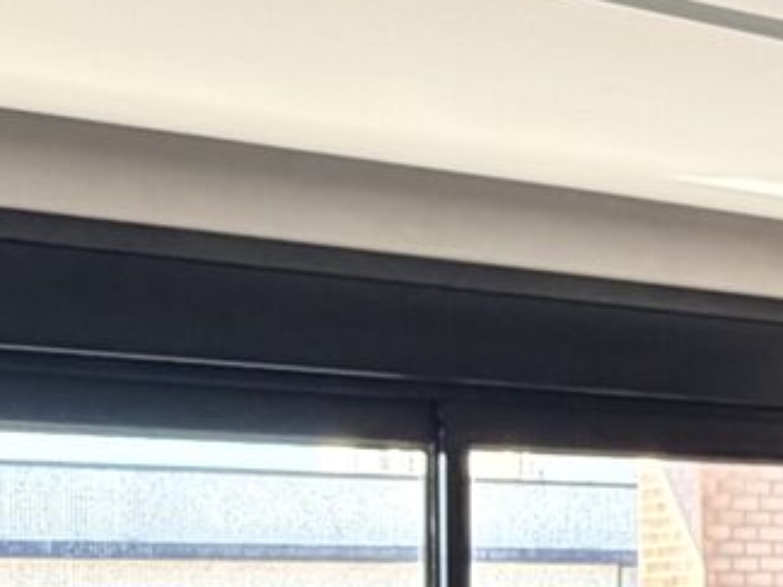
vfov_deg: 17.3
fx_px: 1877
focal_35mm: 83
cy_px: 626
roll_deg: +0.3
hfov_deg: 20.4
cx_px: 1153
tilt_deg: -1.0
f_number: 2.2
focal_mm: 2.22
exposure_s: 1/77
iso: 320
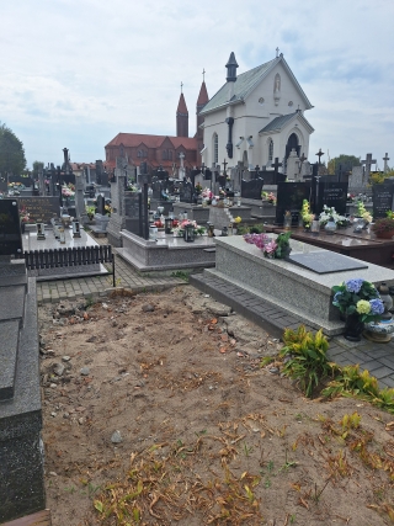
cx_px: 197
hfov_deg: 58.9
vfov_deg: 73.9
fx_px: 349
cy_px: 263
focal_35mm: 23
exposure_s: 1/5348
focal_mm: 5.54
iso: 40
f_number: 1.8
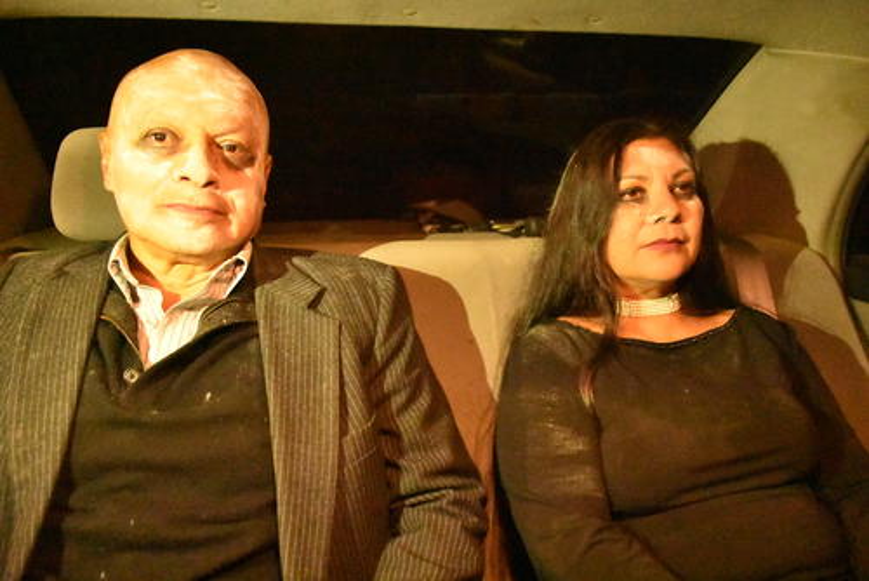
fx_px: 652
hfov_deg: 67.4
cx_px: 434
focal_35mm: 27
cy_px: 290
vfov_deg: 48.0
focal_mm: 18
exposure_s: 1/25
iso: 25600
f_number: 3.5
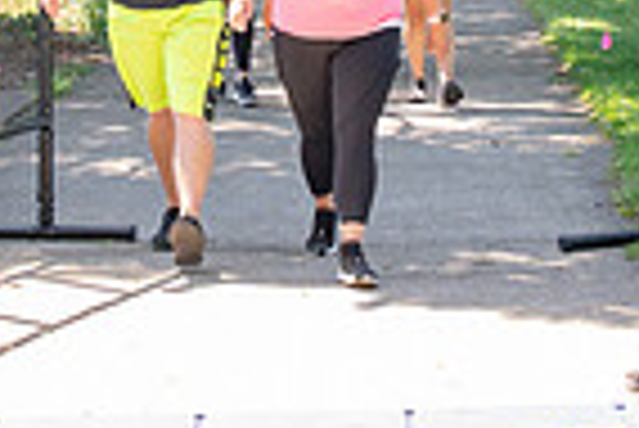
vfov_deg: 9.2
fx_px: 2612
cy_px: -131
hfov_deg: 13.9
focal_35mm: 147
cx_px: 194
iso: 500
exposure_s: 1/400
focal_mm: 24
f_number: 4
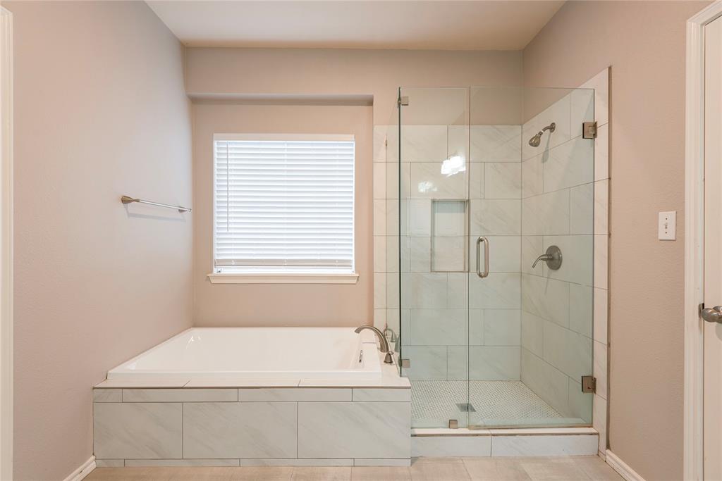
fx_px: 321
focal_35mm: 16
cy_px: 240
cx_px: 361
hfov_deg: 96.7
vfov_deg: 73.8
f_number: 7.1
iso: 100
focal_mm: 16
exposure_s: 1/2.5
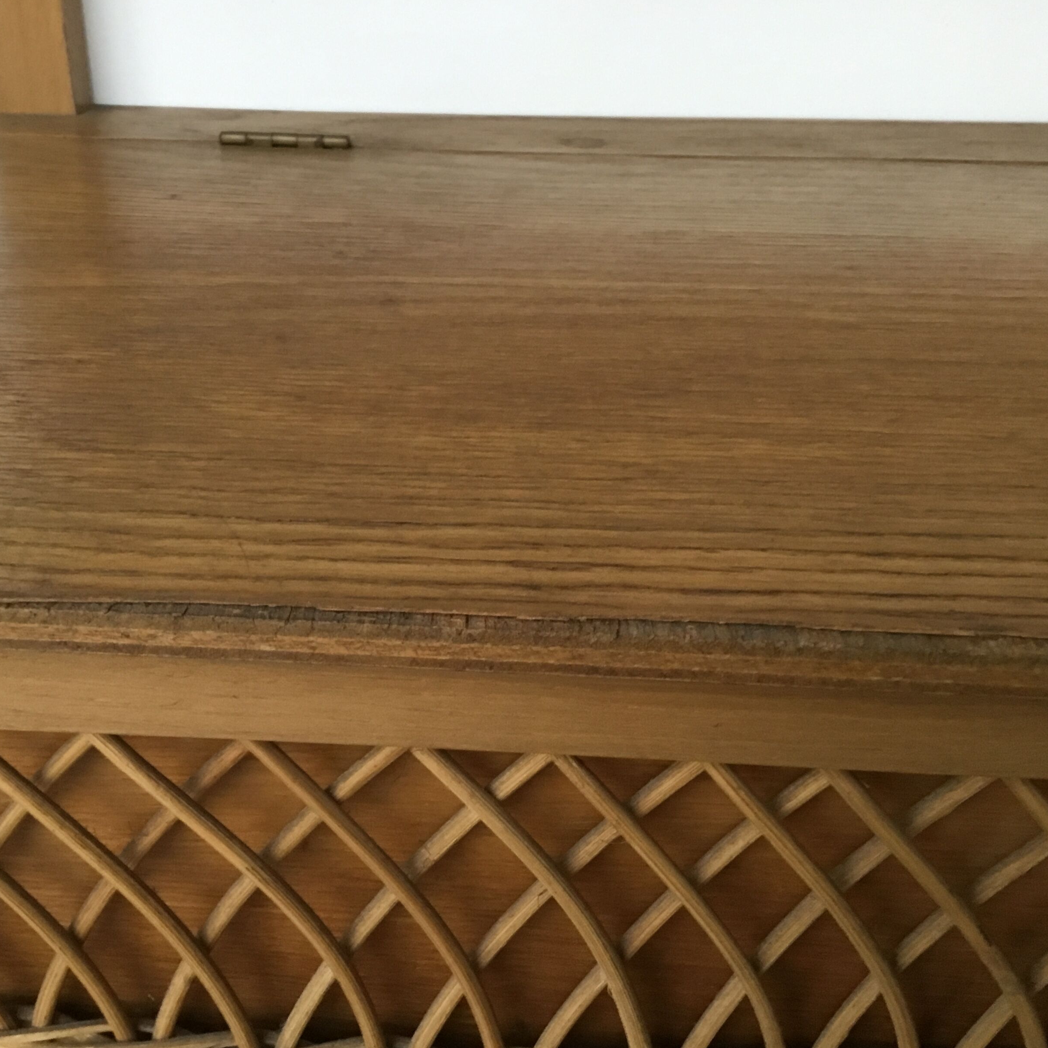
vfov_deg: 44.9
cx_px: 446
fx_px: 1267
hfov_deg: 44.8
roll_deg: +0.3
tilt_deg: -28.0
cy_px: 521
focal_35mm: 37
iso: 160
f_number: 2.4
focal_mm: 3.3
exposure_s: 1/33
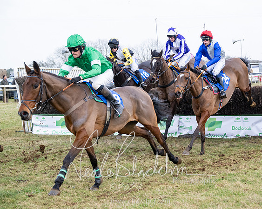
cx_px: 181
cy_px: 121
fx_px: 705
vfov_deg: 16.9
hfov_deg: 21.0
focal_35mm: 91
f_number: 4
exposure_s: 1/800
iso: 800
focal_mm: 70
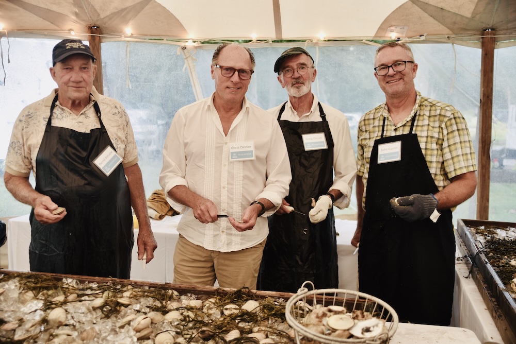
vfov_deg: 37.9
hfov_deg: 54.4
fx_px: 502
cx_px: 258
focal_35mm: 35
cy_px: 172
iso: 400
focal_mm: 35
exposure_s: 1/80
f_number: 4.5
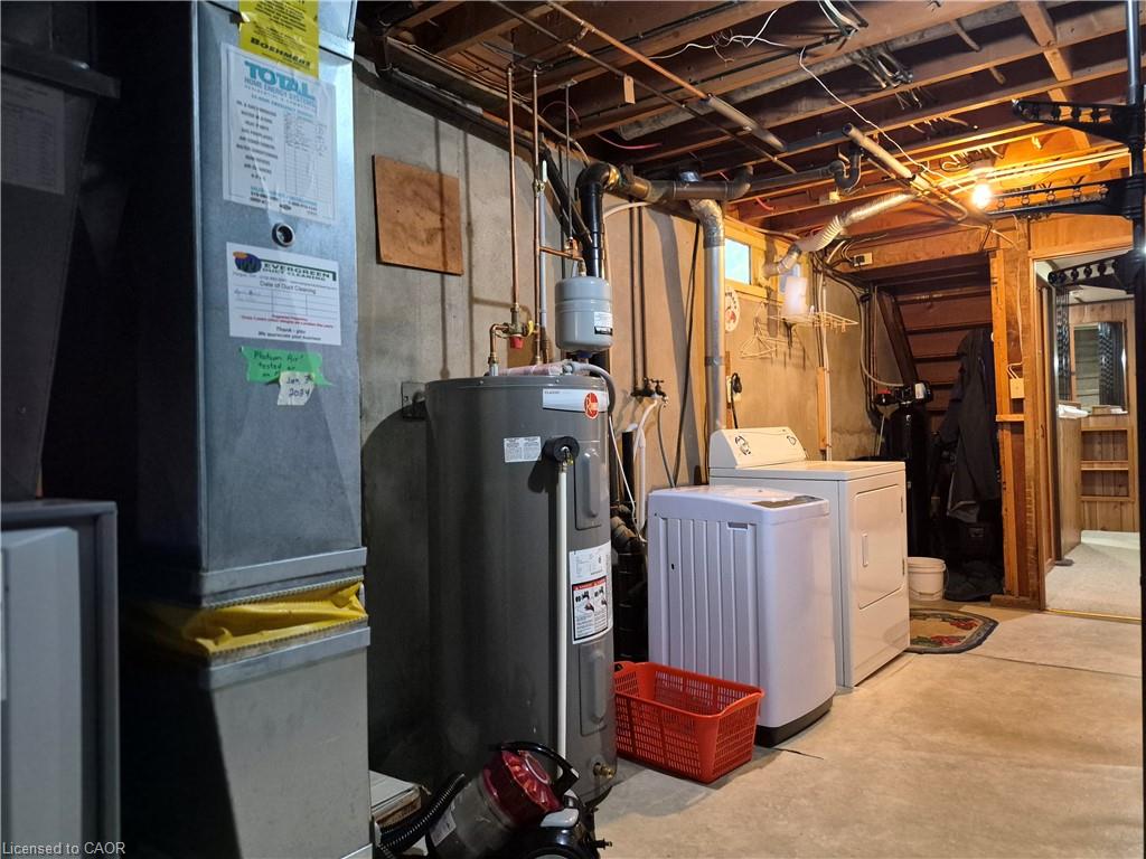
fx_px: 761
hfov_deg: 73.9
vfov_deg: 58.9
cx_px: 573
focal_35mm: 23
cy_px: 430
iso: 1600
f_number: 1.8
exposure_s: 1/120
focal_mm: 5.4
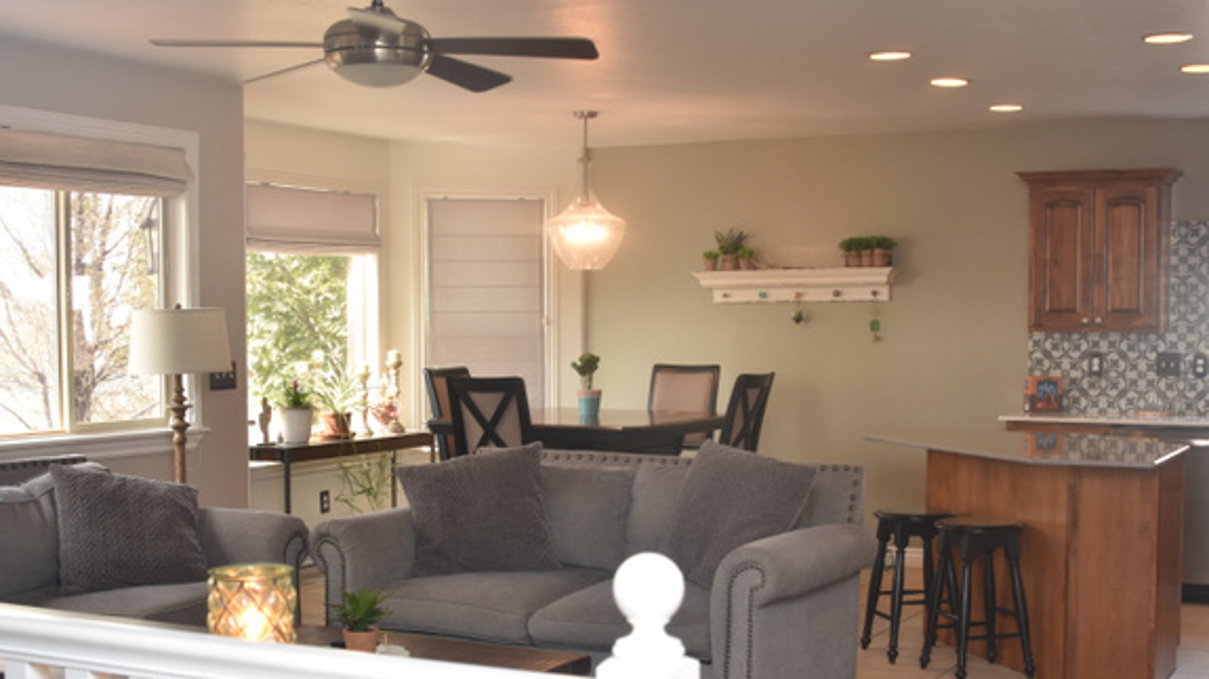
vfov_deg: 24.3
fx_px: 1570
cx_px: 633
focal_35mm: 49
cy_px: 432
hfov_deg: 42.1
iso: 400
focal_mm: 28
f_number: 5.6
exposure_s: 1/60
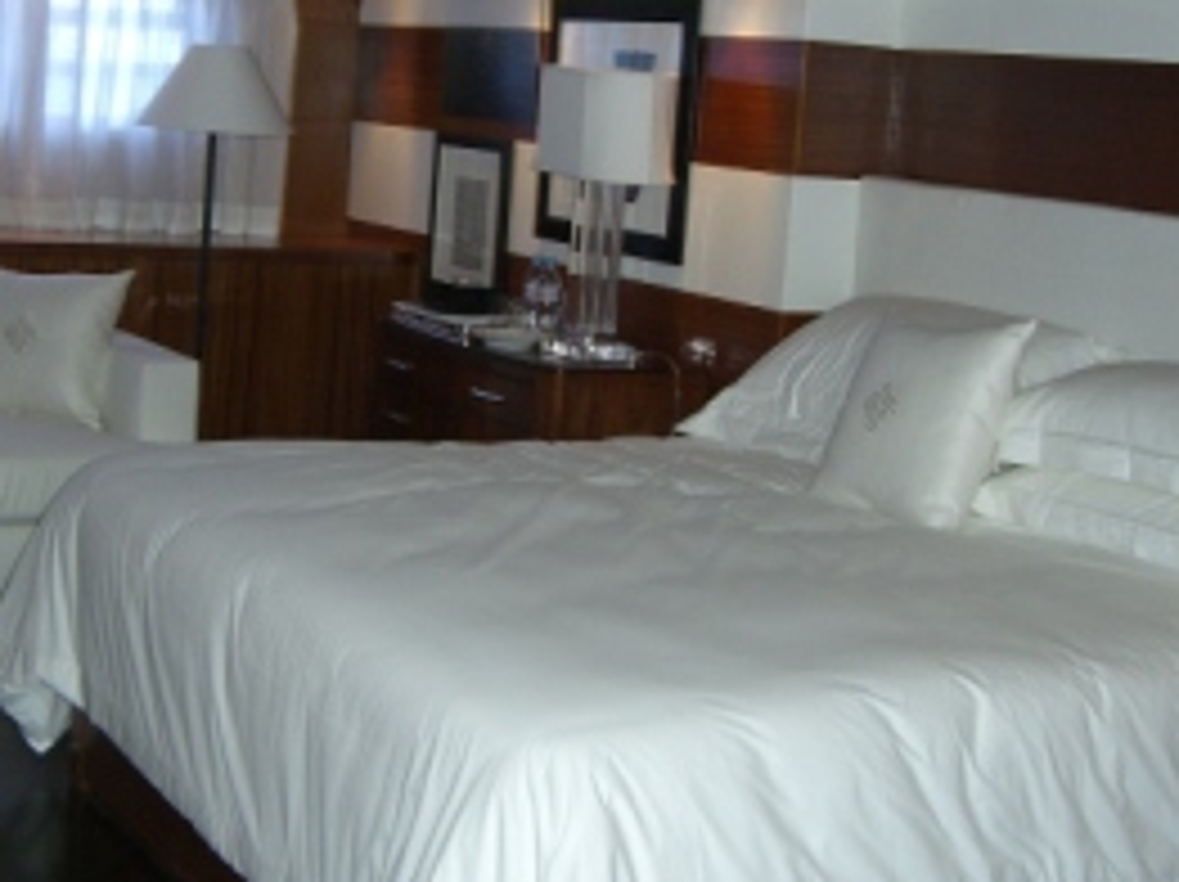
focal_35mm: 65
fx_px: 2212
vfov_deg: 22.5
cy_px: 338
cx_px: 540
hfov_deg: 29.8
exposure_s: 1/60
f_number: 2.7
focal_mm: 6.2
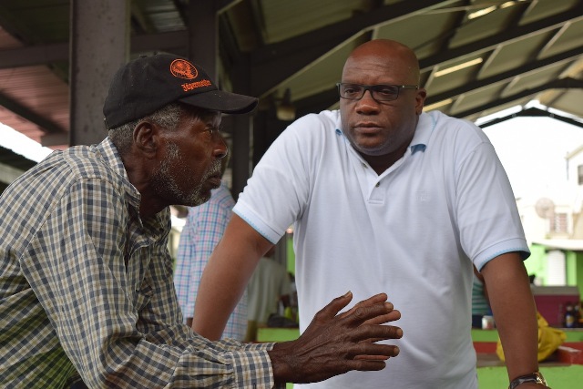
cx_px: 292
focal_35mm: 72
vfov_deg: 18.9
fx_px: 1166
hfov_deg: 28.1
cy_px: 194
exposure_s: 1/125
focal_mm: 48
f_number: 5.3
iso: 400
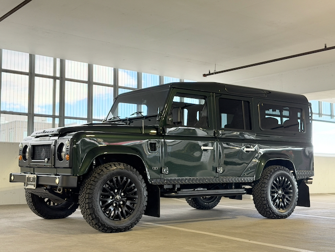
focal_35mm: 48
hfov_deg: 39.7
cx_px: 168
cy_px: 126
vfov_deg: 30.3
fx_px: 465
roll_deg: +0.6
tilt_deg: +4.7
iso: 200
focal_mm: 6.76
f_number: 1.78
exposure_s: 1/125
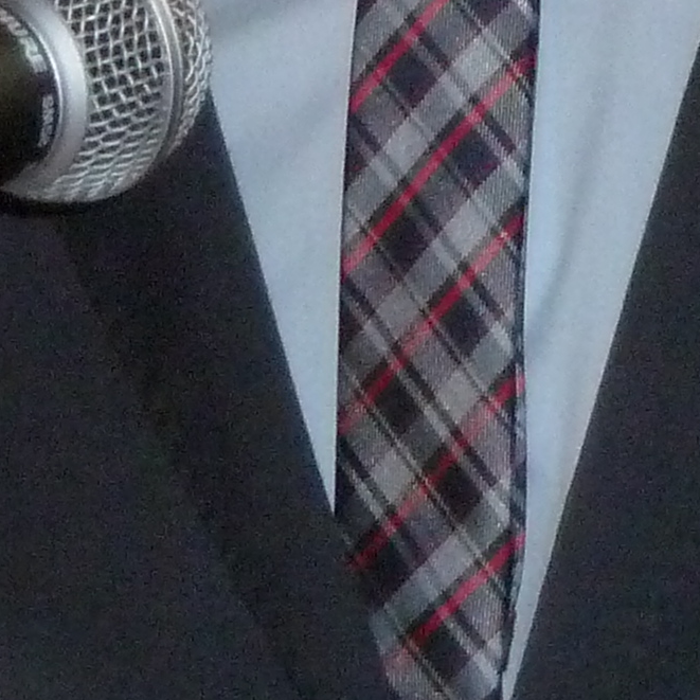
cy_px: -513
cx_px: -182
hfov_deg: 3.1
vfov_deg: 3.1
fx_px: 12720
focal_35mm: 556
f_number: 4.3
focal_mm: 17
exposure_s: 1/80
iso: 400
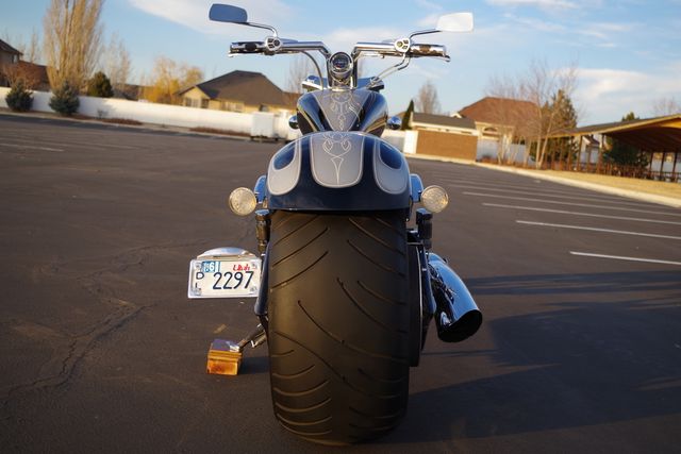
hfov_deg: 46.4
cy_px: 227
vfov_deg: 31.9
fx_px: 795
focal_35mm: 42
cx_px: 340
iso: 100
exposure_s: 1/160
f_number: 4
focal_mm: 28.13
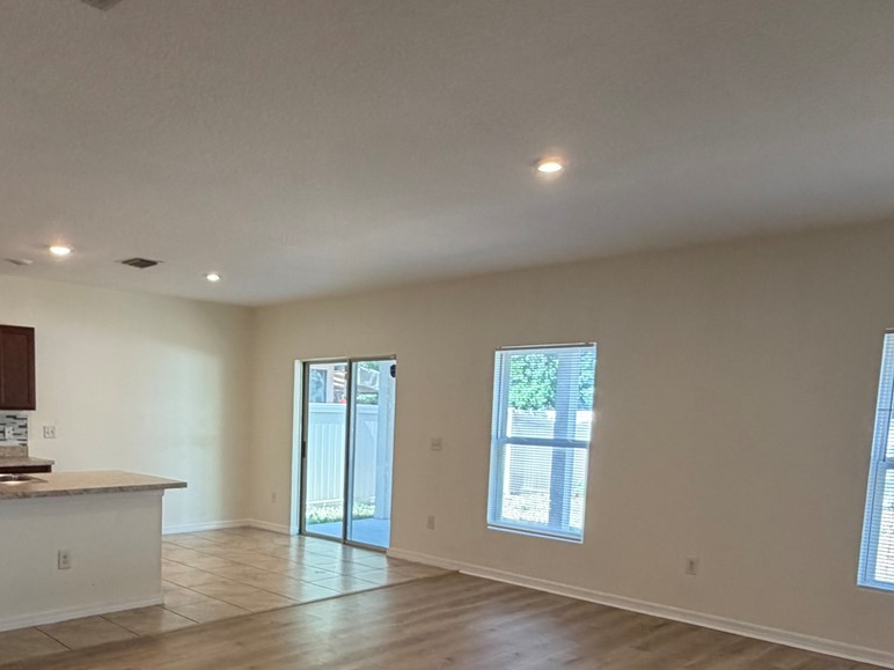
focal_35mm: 29
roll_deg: -1.9
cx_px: 307
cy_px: 494
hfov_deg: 60.4
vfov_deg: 46.7
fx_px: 749
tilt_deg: -7.4
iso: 250
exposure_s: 1/120
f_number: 2.2
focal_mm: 2.22
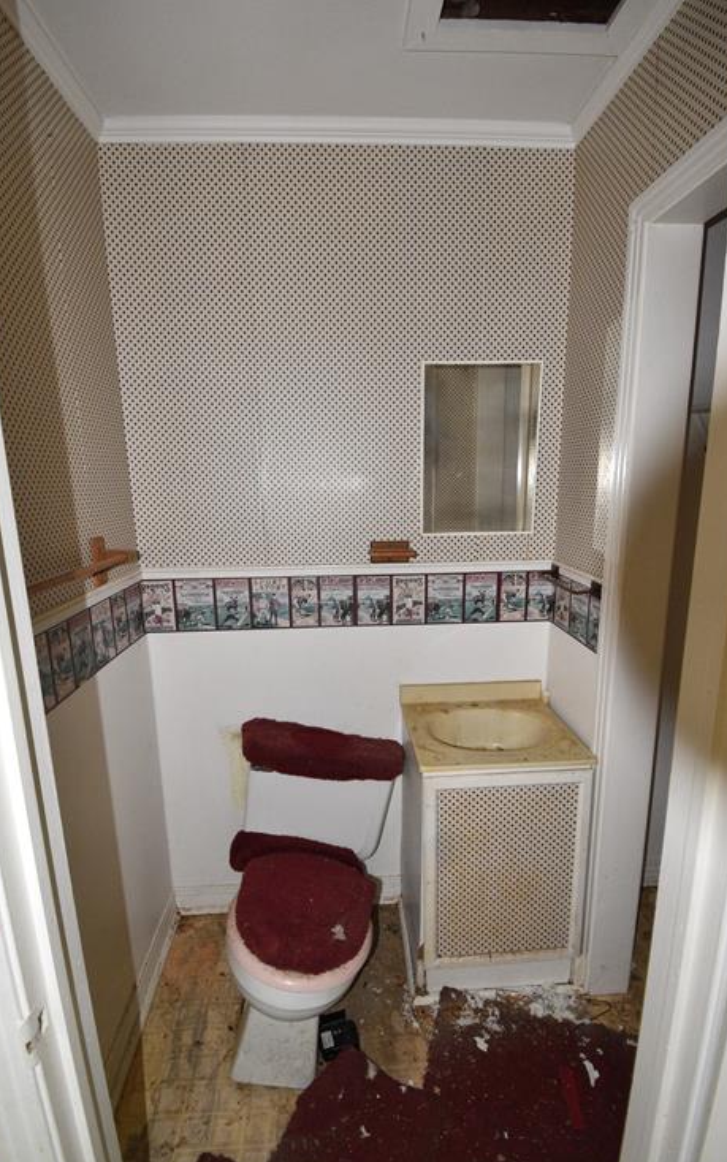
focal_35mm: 16
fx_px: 507
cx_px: 364
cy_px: 595
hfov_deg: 71.3
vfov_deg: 97.8
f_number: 11
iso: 1600
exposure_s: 1/8
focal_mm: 10
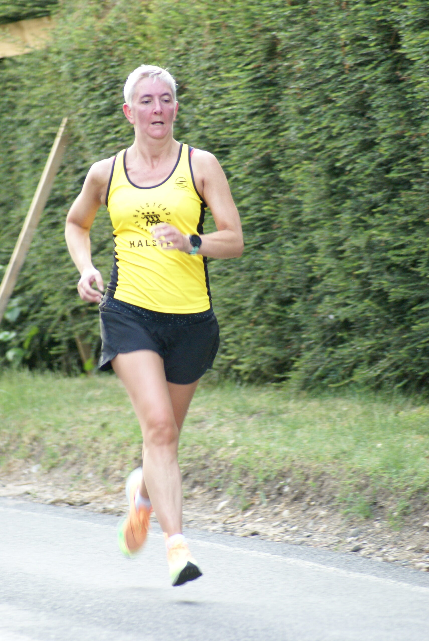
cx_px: 214
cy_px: 320
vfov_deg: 6.0
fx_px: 6156
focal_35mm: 345
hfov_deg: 4.0
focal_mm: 230
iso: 800
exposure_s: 1/80
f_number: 5.6
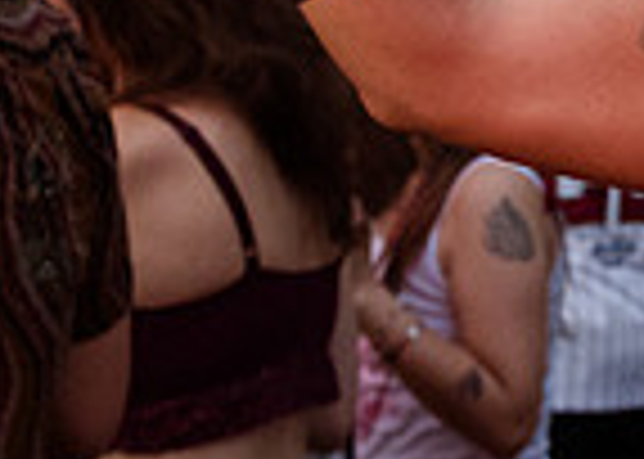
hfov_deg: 13.4
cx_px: 917
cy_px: -82
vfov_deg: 9.9
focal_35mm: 143
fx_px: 2614
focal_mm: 29
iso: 4000
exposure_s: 1/200
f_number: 3.5
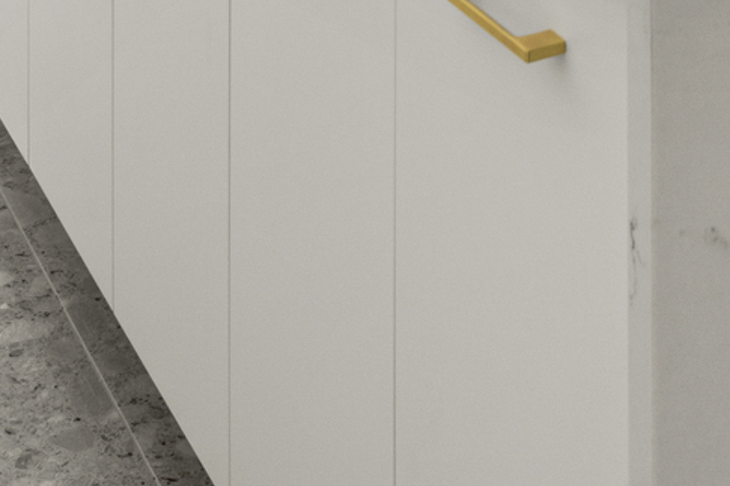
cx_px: 861
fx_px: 1926
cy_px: -791
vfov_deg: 11.2
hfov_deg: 20.2
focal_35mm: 95
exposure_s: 1/8
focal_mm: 15
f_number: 11
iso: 250
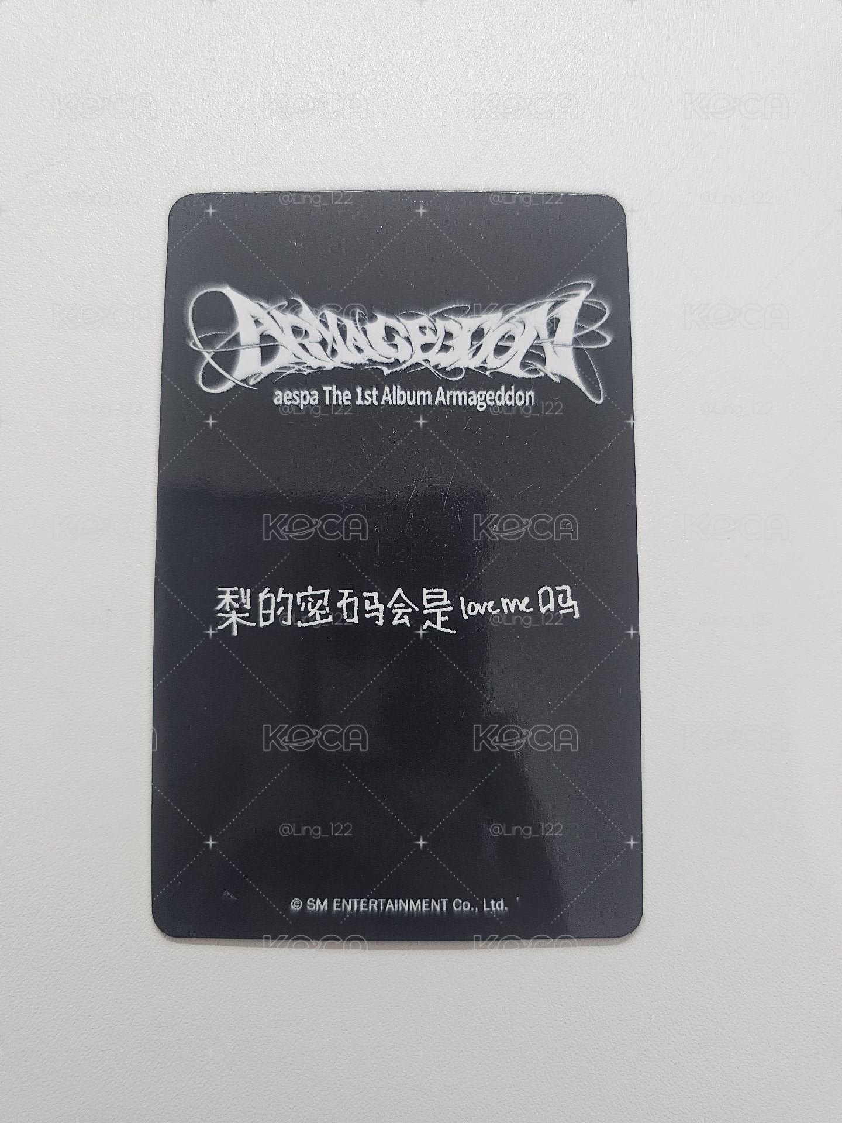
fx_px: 746
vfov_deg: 73.9
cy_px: 562
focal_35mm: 23
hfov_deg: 58.9
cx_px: 421
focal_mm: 6.3
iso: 500
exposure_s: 1/120
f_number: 1.7
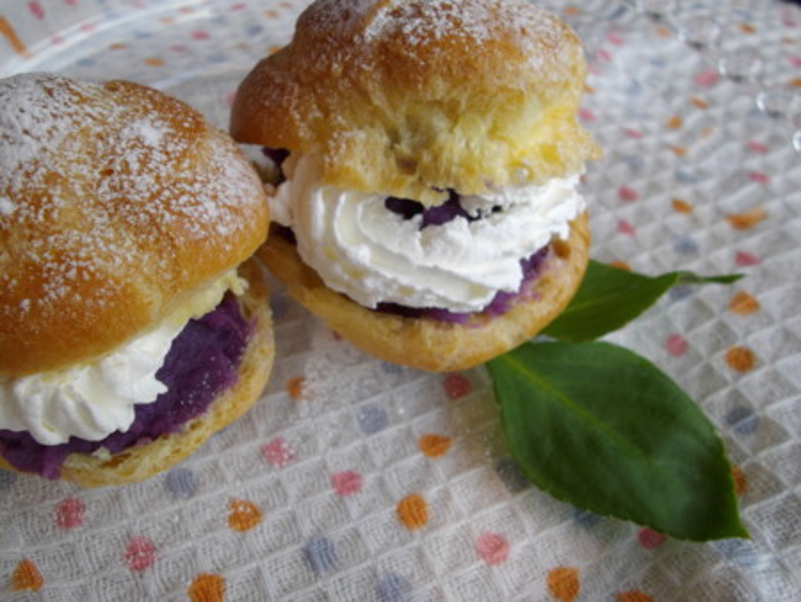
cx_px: 400
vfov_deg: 44.2
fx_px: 741
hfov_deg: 56.8
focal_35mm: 32
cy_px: 301
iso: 100
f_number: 3.5
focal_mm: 5.8
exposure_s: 1/125
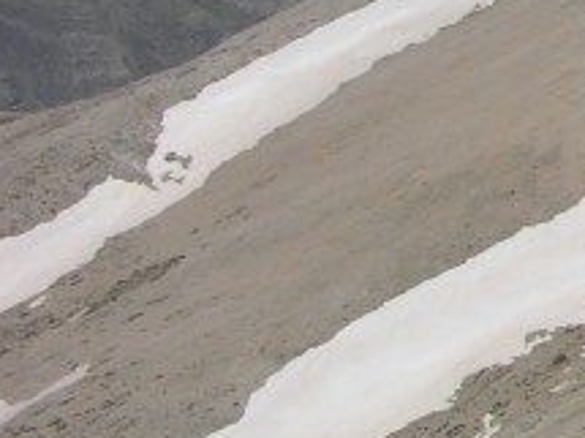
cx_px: 1388
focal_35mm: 167
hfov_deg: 10.3
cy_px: -229
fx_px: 2821
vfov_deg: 8.7
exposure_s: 1/366
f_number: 8
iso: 50
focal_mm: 8.9
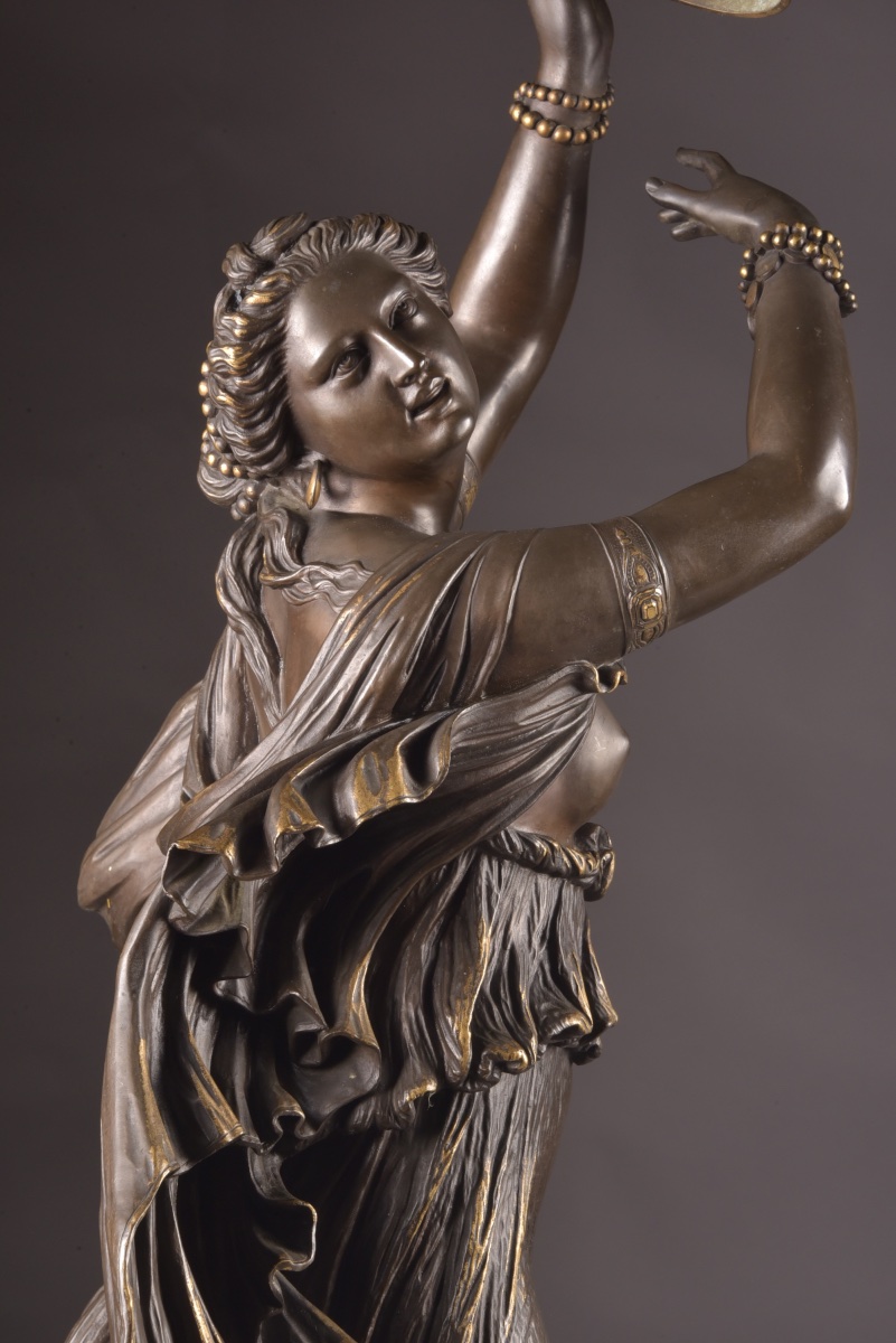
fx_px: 5968
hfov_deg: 8.6
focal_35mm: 160
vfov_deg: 12.8
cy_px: 672
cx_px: 448
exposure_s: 1/125
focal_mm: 160
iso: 400
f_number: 20
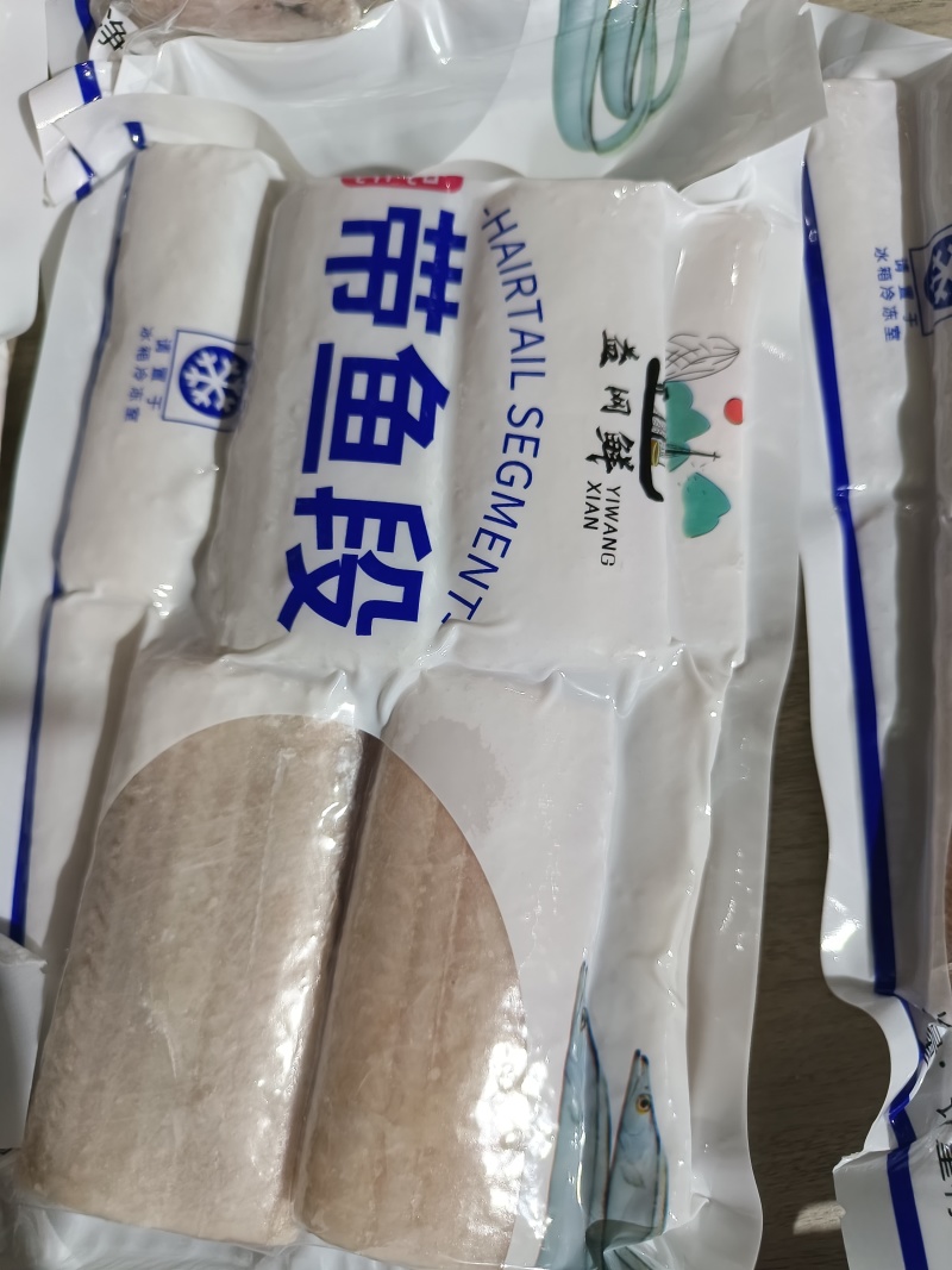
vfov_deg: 73.9
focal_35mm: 23
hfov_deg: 58.9
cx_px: 476
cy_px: 635
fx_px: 844
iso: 1871
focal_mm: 5.59
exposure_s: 1/33.3
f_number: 1.88
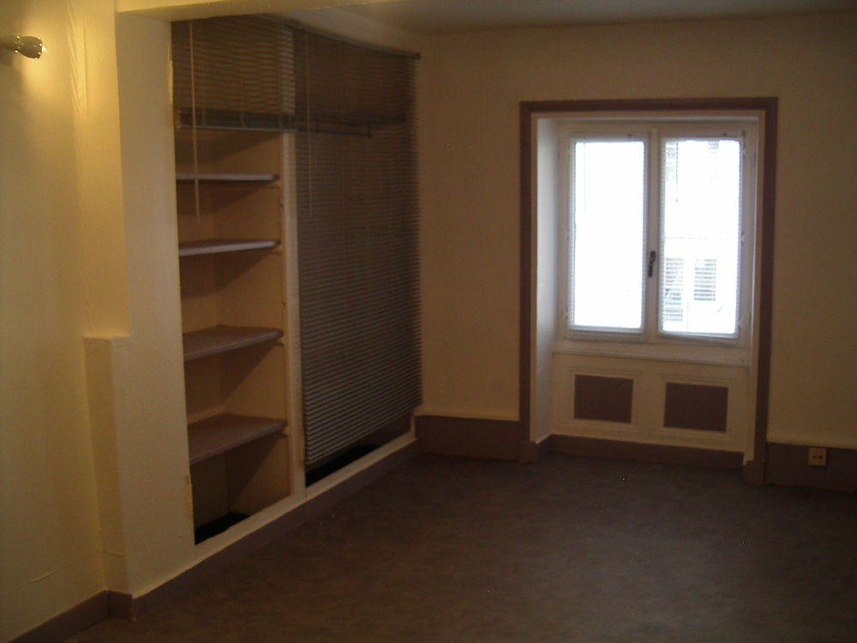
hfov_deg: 49.0
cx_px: 428
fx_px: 941
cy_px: 322
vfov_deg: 37.7
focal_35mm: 38
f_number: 2.6
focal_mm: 5.8
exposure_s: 1/80
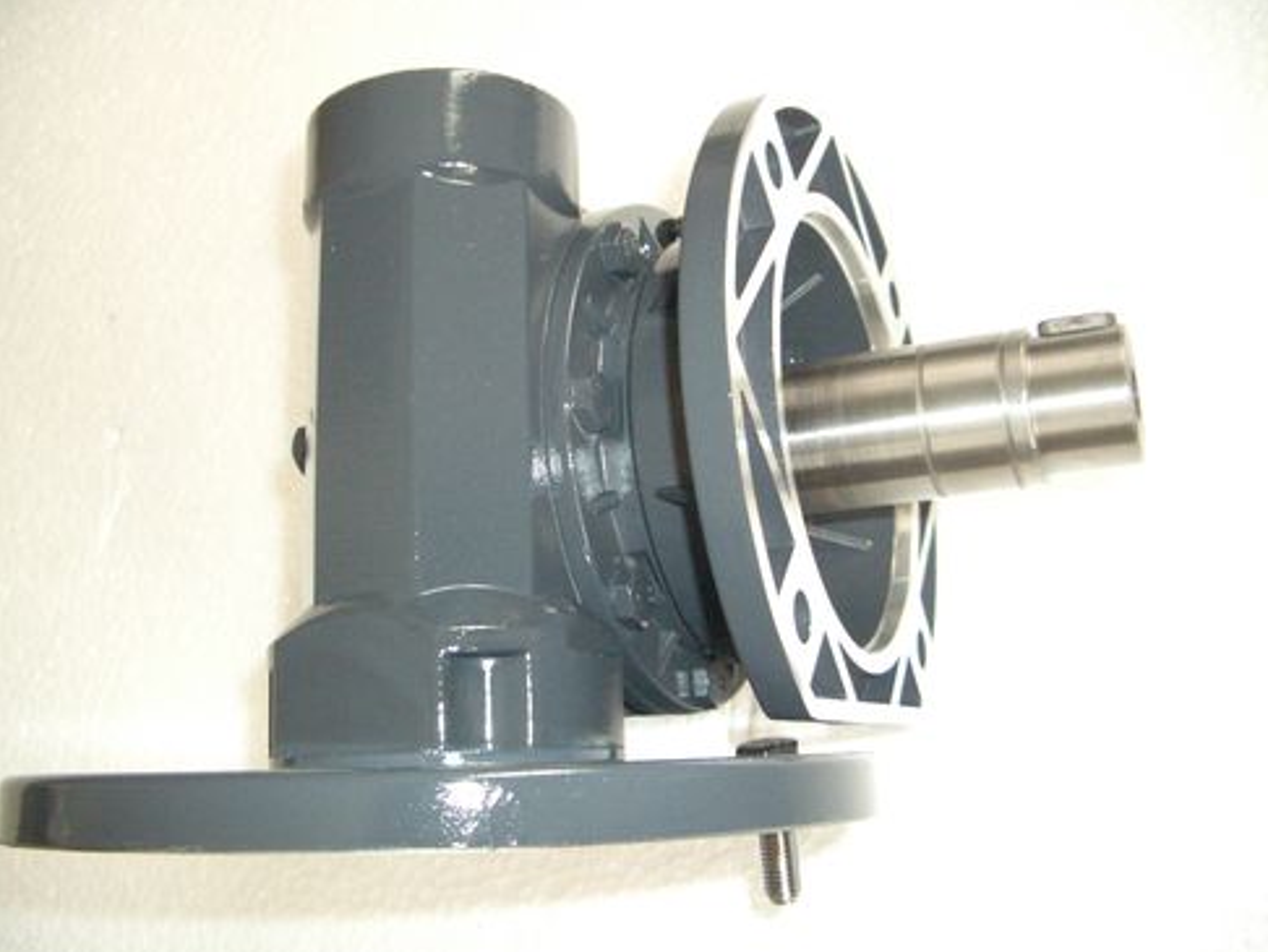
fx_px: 1319
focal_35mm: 36
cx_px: 629
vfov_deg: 39.7
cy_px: 479
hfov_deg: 51.3
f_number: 2.6
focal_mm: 5.8
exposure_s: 1/60
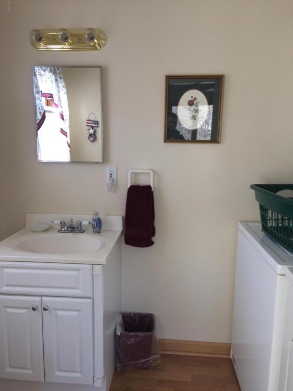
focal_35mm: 29
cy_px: 196
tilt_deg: -9.4
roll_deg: -0.1
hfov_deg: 48.2
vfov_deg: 61.7
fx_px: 327
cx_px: 146
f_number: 2.2
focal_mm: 4.15
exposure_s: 1/30
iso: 50
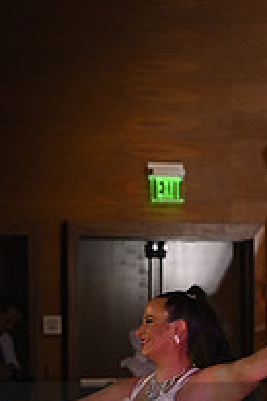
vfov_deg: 6.8
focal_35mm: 303
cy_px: 452
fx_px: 3371
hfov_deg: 4.5
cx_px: -17
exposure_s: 1/200
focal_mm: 102
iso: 2000
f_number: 5
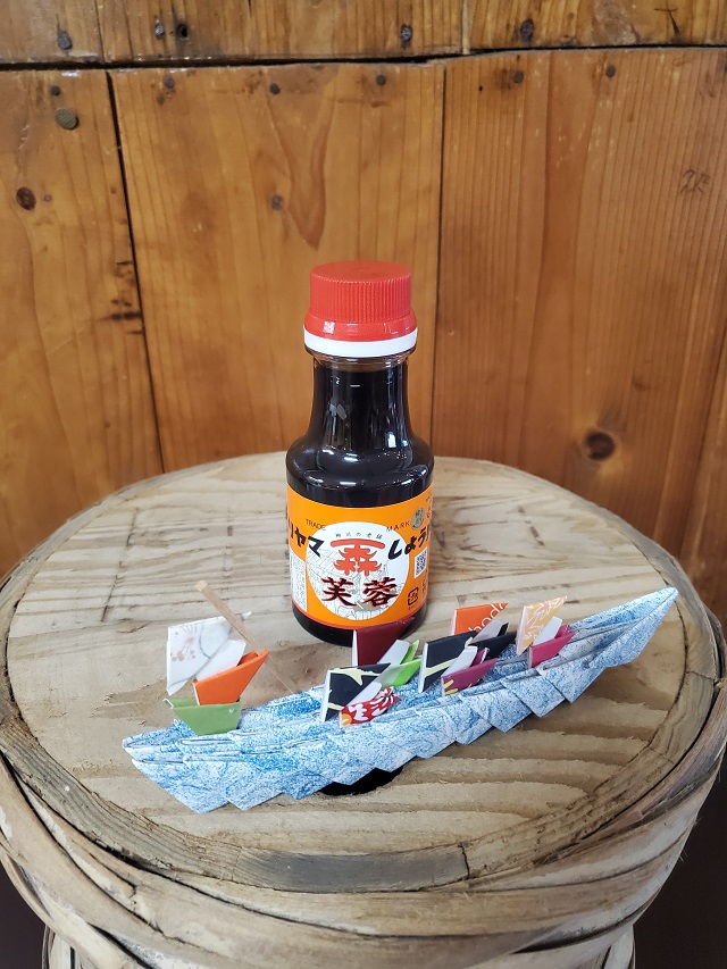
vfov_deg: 67.3
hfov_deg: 53.1
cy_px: 484
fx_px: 728
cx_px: 364
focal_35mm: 26
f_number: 1.5
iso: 500
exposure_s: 1/40
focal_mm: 4.3
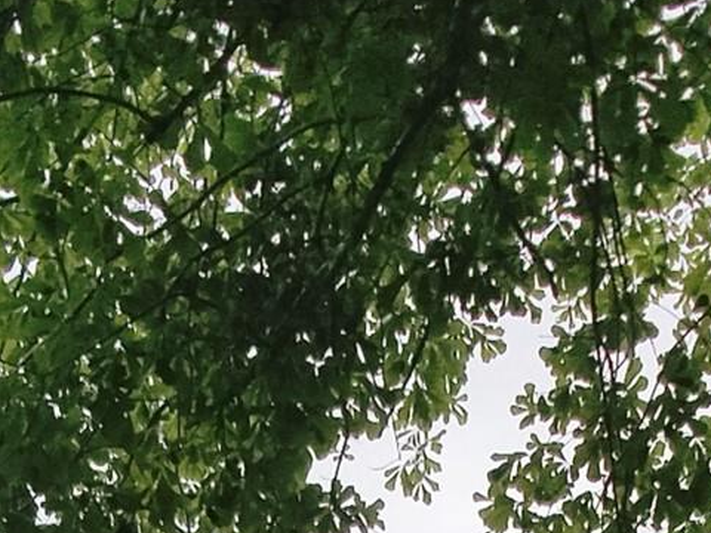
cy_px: 1047
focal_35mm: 111
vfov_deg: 12.0
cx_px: 305
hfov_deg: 17.7
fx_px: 2280
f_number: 1.7
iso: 50
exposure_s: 1/60
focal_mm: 4.2
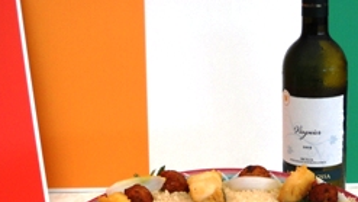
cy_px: 203
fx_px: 769
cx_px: 222
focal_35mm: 81
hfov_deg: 26.1
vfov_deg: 14.7
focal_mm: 6.72
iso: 64
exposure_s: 1/91
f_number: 3.1
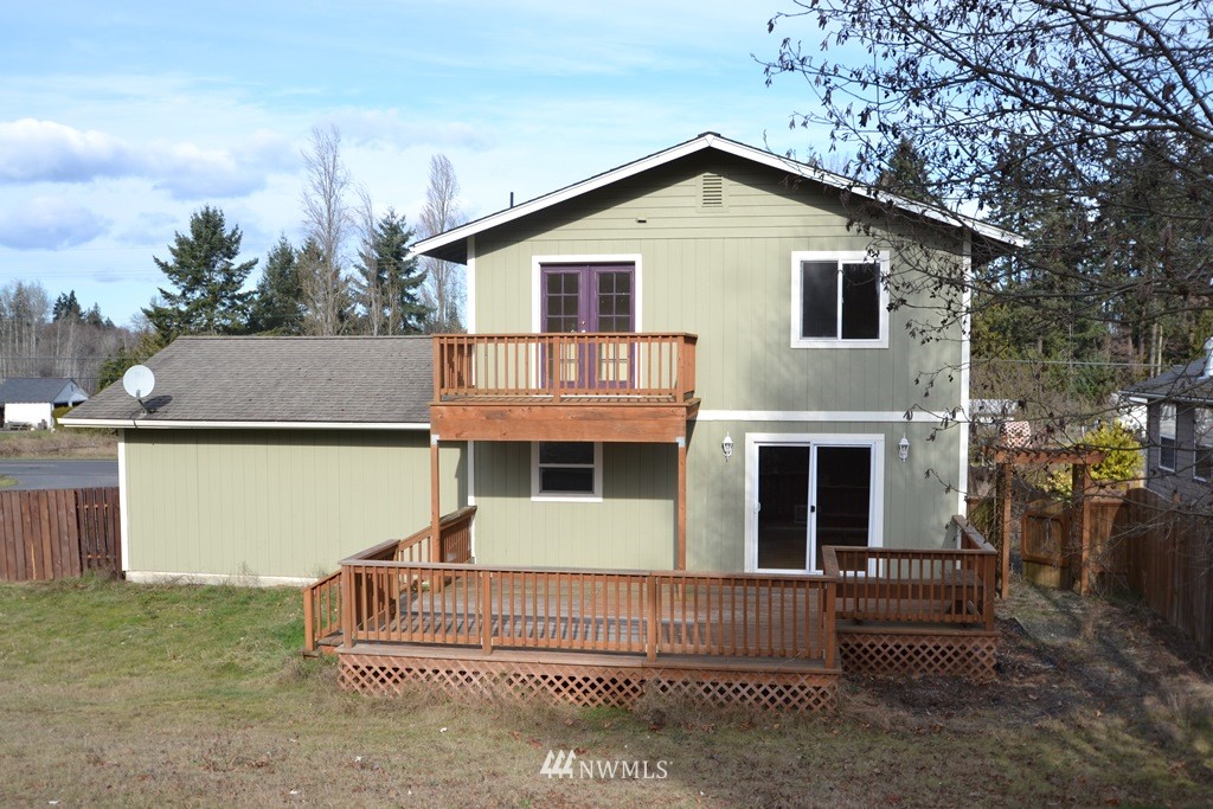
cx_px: 606
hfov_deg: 53.1
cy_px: 404
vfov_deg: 36.9
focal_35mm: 36
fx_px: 1213
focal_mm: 24
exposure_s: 1/160
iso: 100
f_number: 6.3
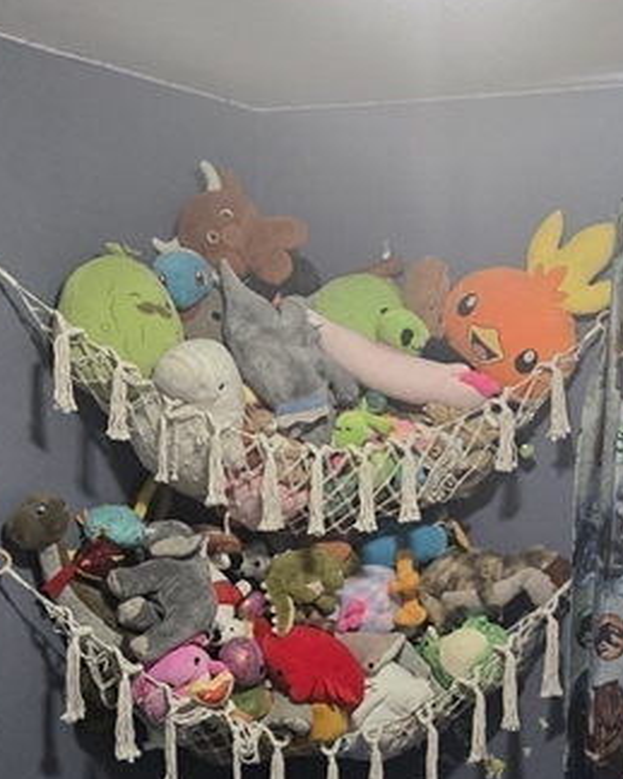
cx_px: 541
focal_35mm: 71
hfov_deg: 21.2
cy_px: 522
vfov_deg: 26.6
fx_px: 1637
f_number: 1.8
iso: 640
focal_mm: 5.4
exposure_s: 1/120
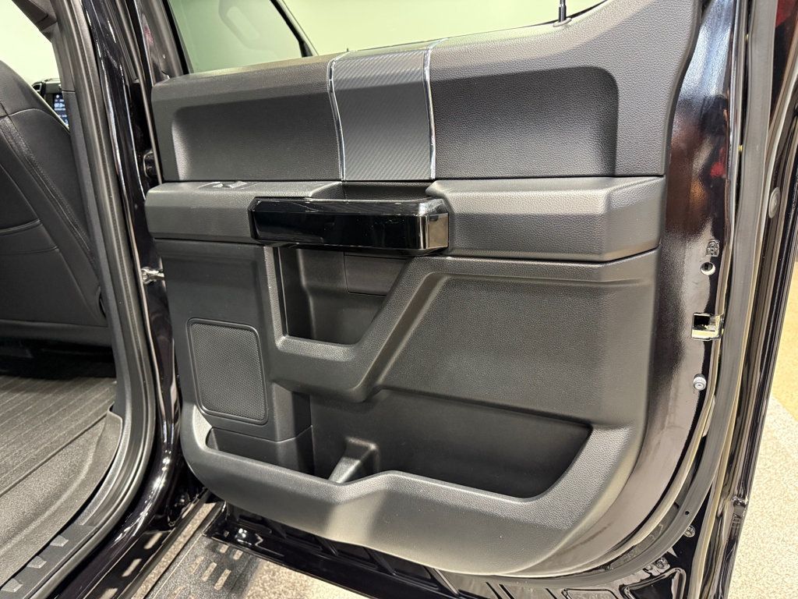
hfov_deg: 71.6
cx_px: 399
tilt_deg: -17.0
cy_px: 300
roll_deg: +1.1
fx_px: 553
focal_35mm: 24
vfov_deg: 56.8
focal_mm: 6.76
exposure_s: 1/60
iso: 640
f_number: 1.78
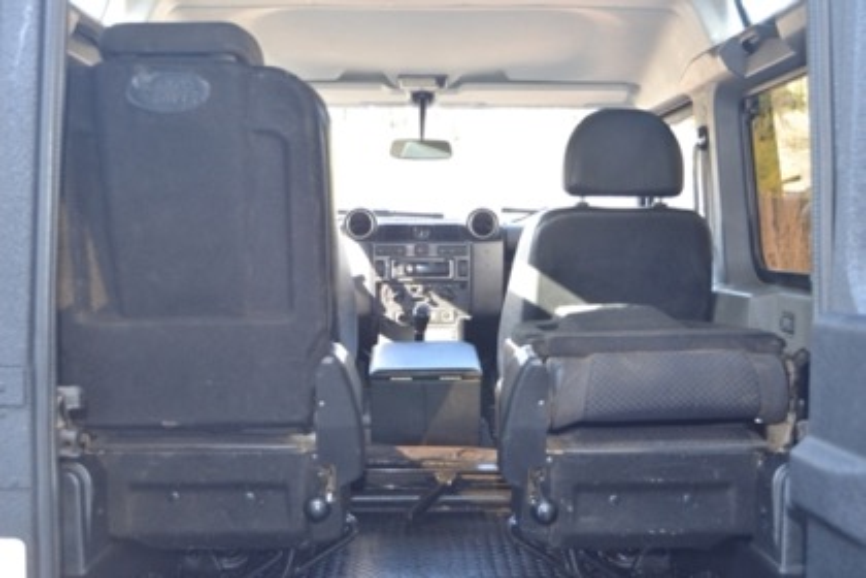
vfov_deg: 29.9
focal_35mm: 45
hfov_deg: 43.6
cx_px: 433
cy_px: 289
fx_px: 1082
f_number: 4.2
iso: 560
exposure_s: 1/60
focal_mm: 30
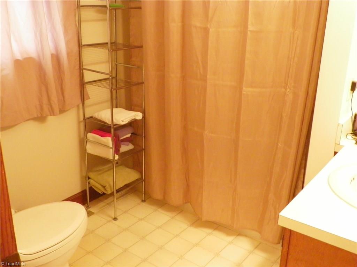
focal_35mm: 39
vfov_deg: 36.8
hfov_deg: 47.9
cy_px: 134
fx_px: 402
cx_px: 178
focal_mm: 6.9
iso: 400
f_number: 3.2
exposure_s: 1/30
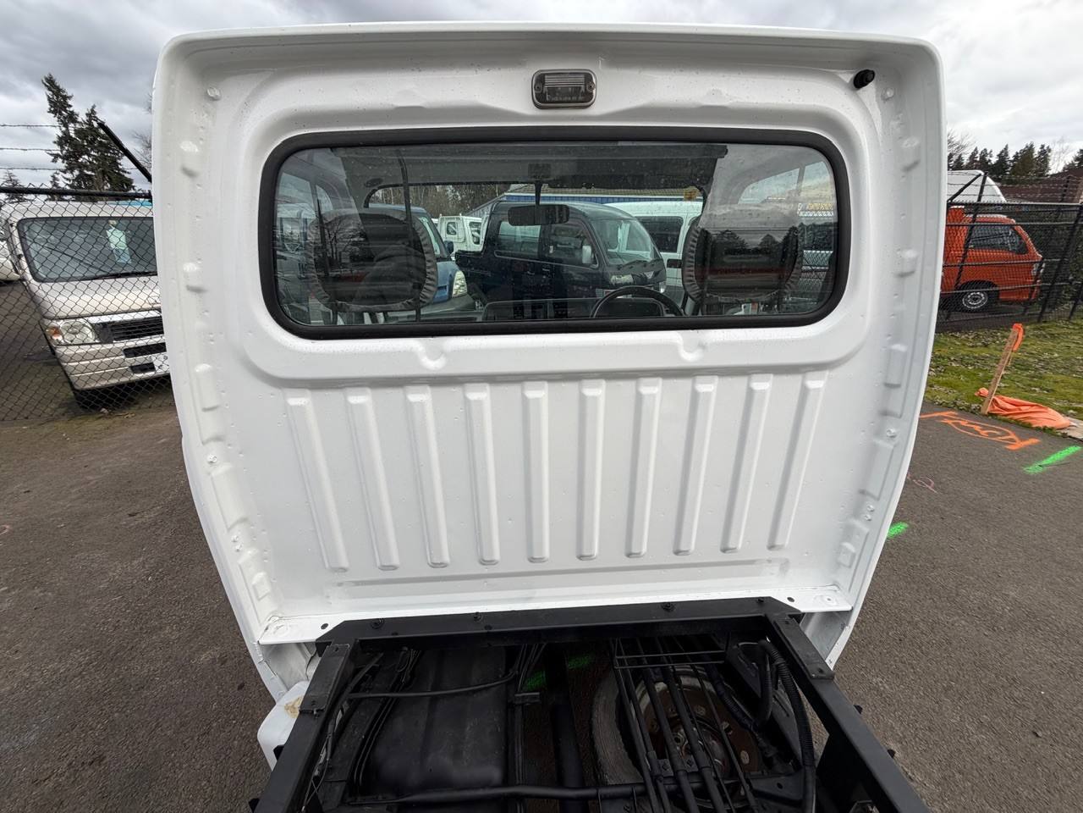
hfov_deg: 102.1
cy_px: 406
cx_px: 542
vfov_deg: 85.7
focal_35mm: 14
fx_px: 438
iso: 64
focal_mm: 2.22
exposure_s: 1/424
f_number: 2.2
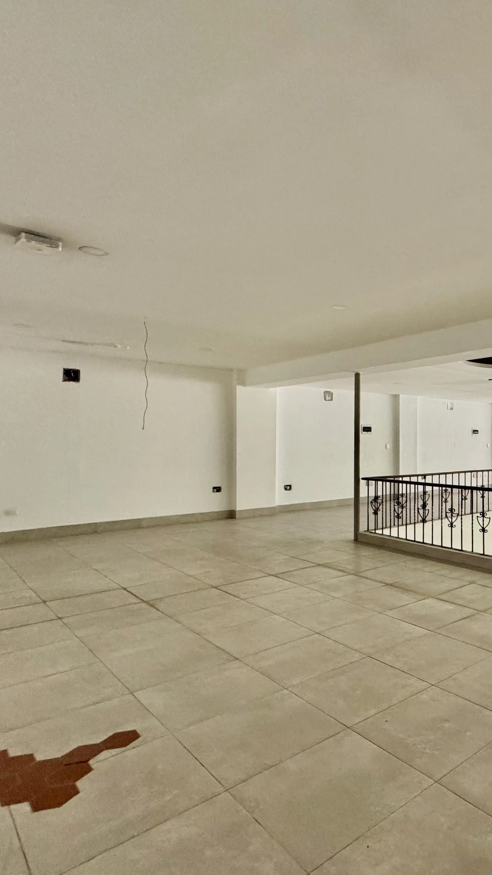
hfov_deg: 45.6
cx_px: 461
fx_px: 510
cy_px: 446
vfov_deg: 81.2
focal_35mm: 22
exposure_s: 1/120
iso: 320
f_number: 2.2
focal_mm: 2.22
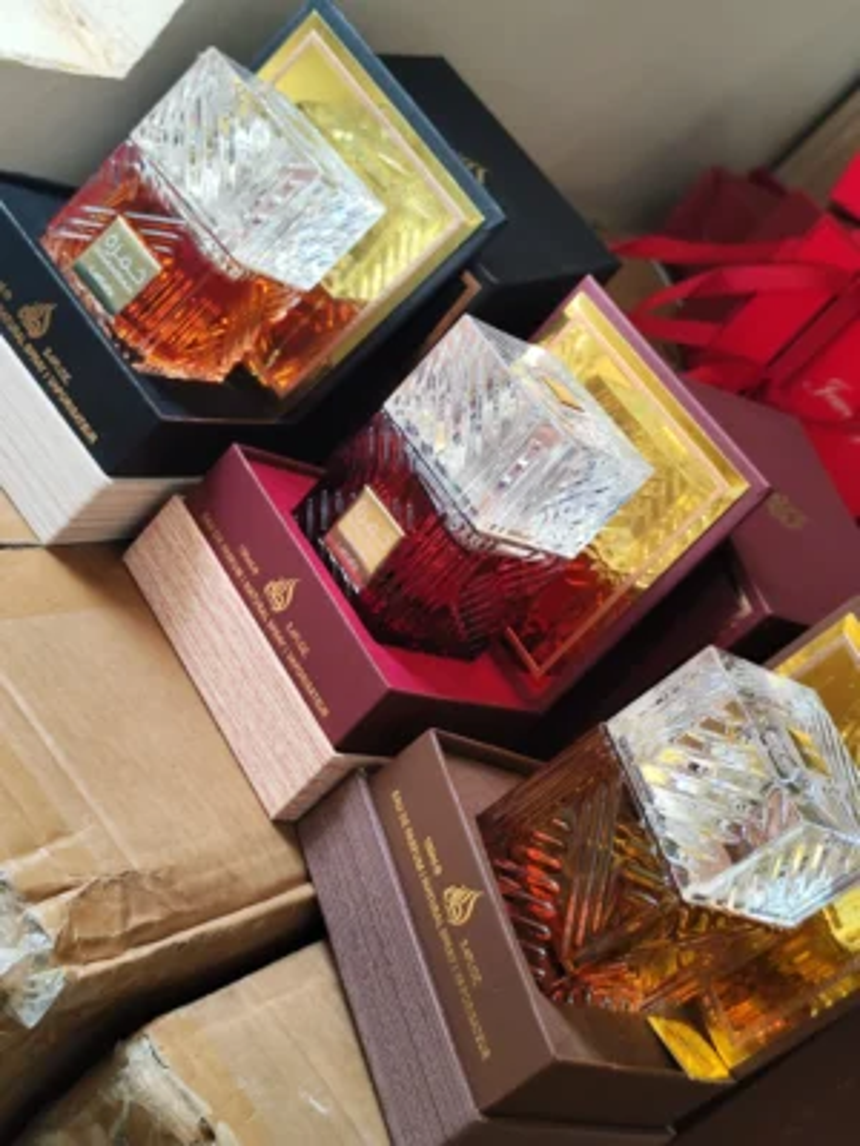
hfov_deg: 29.7
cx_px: 430
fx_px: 1623
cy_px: 573
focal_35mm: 49
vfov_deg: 38.9
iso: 100
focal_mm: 6.1
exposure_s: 1/100
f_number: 1.6
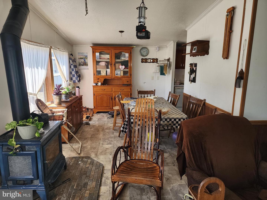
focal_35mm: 23
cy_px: 100
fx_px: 177
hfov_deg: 73.9
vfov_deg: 58.9
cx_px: 134
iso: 100
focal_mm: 6.4
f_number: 1.8
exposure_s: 1/180
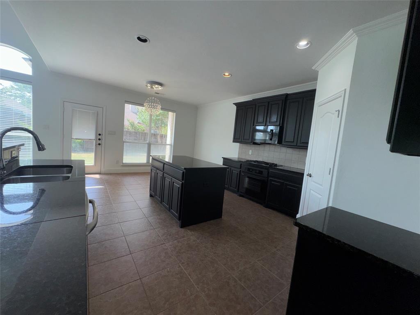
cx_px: 210
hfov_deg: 102.1
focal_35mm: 14
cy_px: 158
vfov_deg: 85.7
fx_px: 170
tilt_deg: -6.3
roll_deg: -5.4
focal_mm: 2.22
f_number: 2.2
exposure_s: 1/152
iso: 32
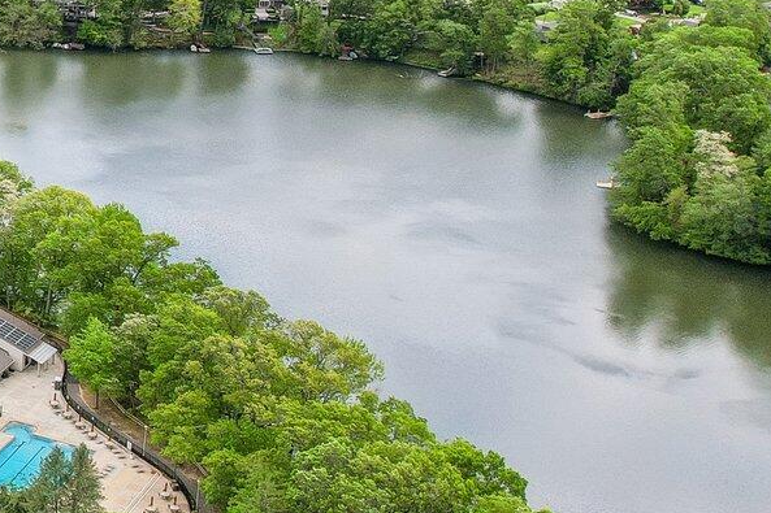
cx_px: -291
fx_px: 1627
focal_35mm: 76
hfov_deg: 23.0
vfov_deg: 17.9
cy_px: 173
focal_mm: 8.4
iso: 100
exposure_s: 1/1500
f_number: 2.8
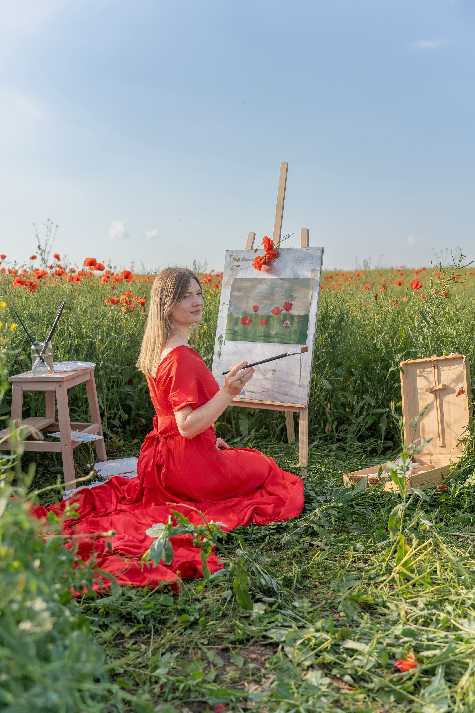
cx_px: 238
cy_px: 356
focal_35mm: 33
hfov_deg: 40.0
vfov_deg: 57.2
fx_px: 653
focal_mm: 33
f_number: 3.2
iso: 125
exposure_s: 1/800
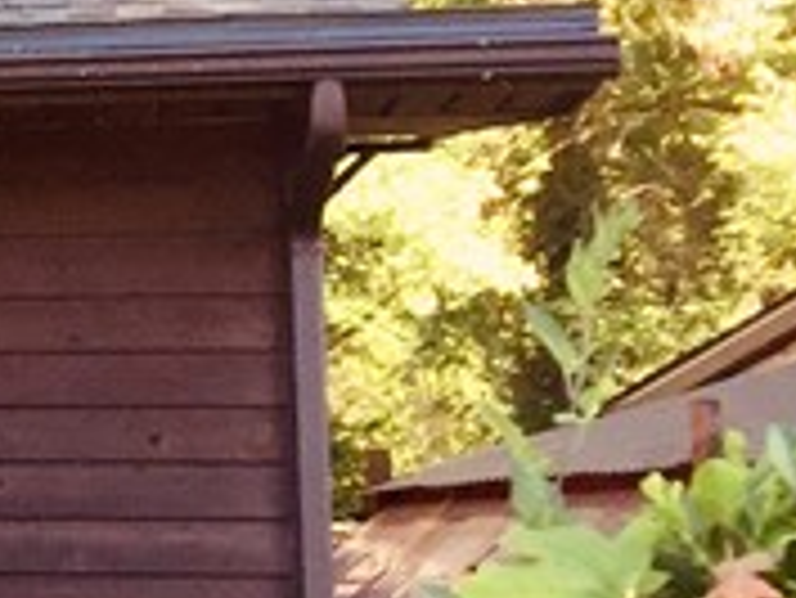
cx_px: -1322
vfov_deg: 8.8
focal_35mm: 168
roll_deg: -1.8
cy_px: 171
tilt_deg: +6.7
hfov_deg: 9.8
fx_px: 3866
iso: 32
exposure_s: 1/126
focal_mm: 4.15
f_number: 2.2
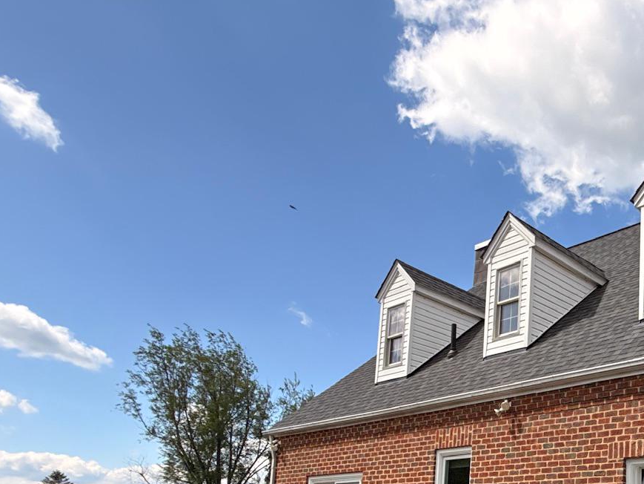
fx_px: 614
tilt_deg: +5.6
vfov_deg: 38.6
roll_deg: +0.4
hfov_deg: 46.7
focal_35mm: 33
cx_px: 638
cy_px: 474
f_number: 2.2
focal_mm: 2.22
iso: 50
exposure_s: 1/1285
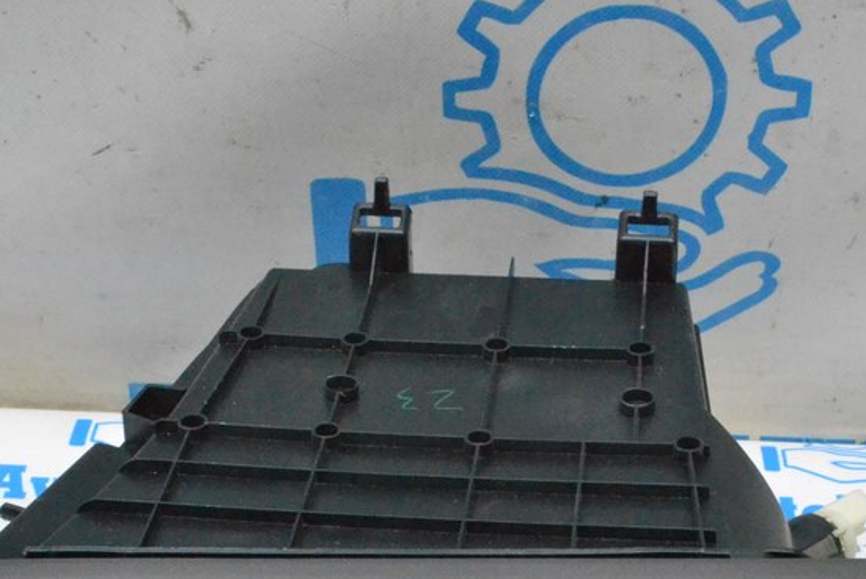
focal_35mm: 78
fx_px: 1877
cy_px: 514
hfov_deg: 26.0
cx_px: 465
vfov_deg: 17.3
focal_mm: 28
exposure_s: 1/100
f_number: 13
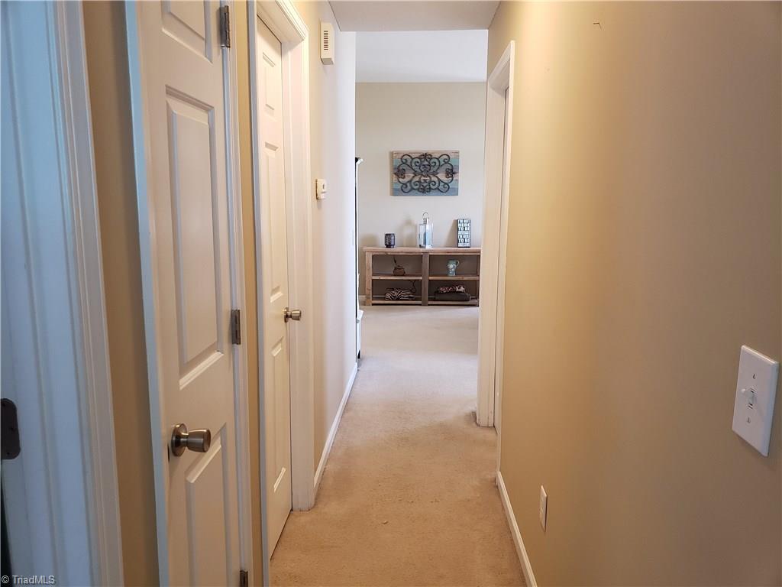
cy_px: 294
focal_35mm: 26
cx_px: 391
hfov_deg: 67.3
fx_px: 587
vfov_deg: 53.1
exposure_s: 1/40
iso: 250
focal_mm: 4.3
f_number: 2.4
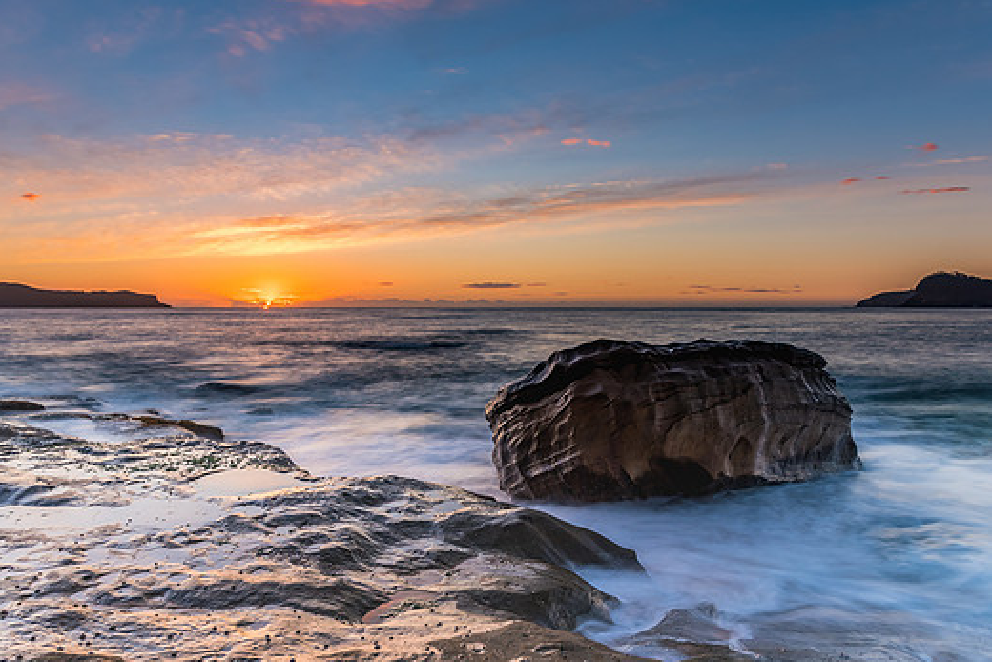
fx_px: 744
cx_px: 534
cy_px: 337
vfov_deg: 48.0
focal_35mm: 27
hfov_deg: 67.3
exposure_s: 3
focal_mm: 16
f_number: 11
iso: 50
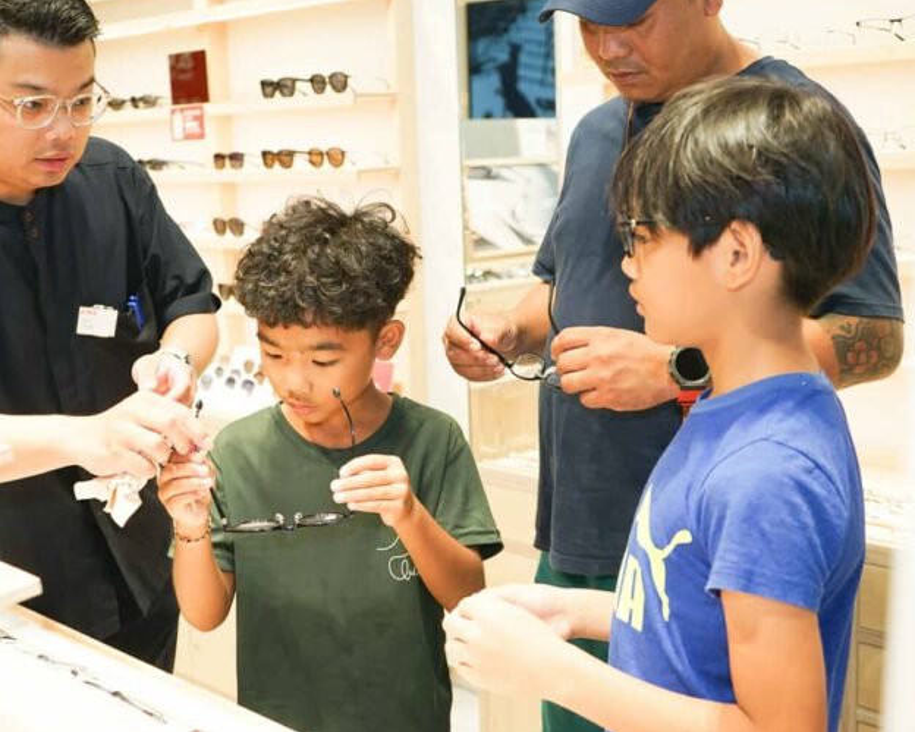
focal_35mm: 45
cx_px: 434
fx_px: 1218
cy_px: 362
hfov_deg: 41.1
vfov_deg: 33.4
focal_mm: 39
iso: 400
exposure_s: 1/160
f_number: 4
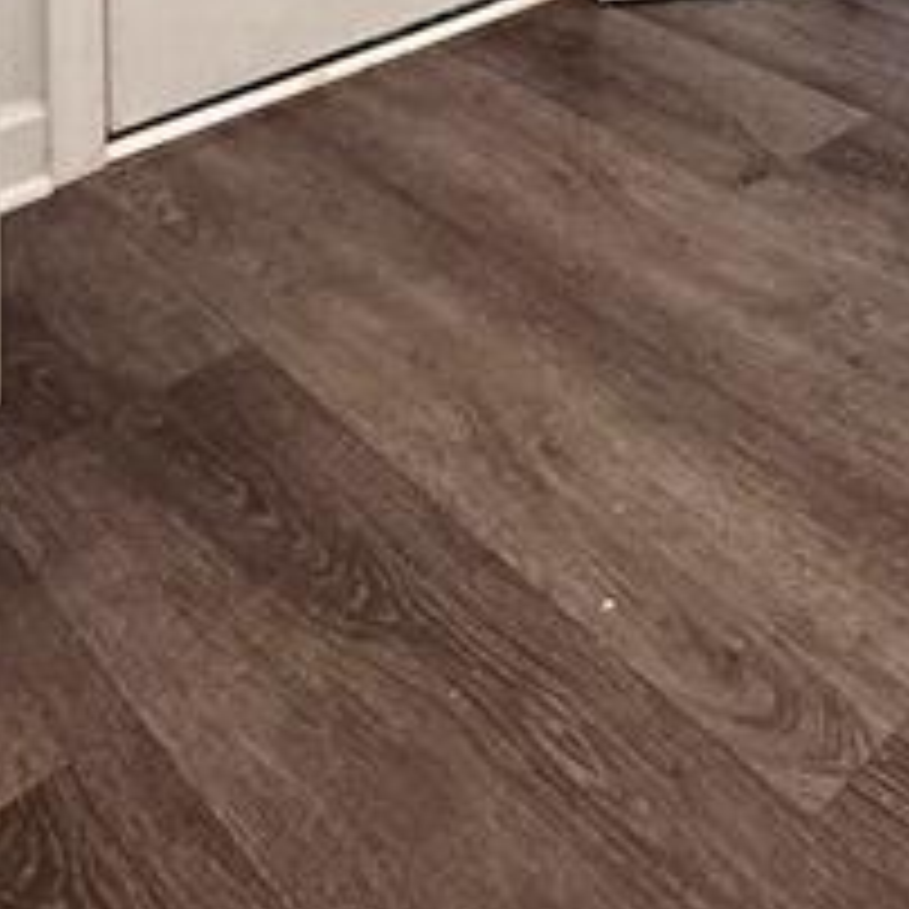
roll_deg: +0.7
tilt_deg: +0.1
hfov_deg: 29.4
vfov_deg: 24.5
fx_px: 1396
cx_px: 1170
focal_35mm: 47
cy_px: -567
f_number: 2.2
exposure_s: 1/100
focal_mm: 2.22
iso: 125
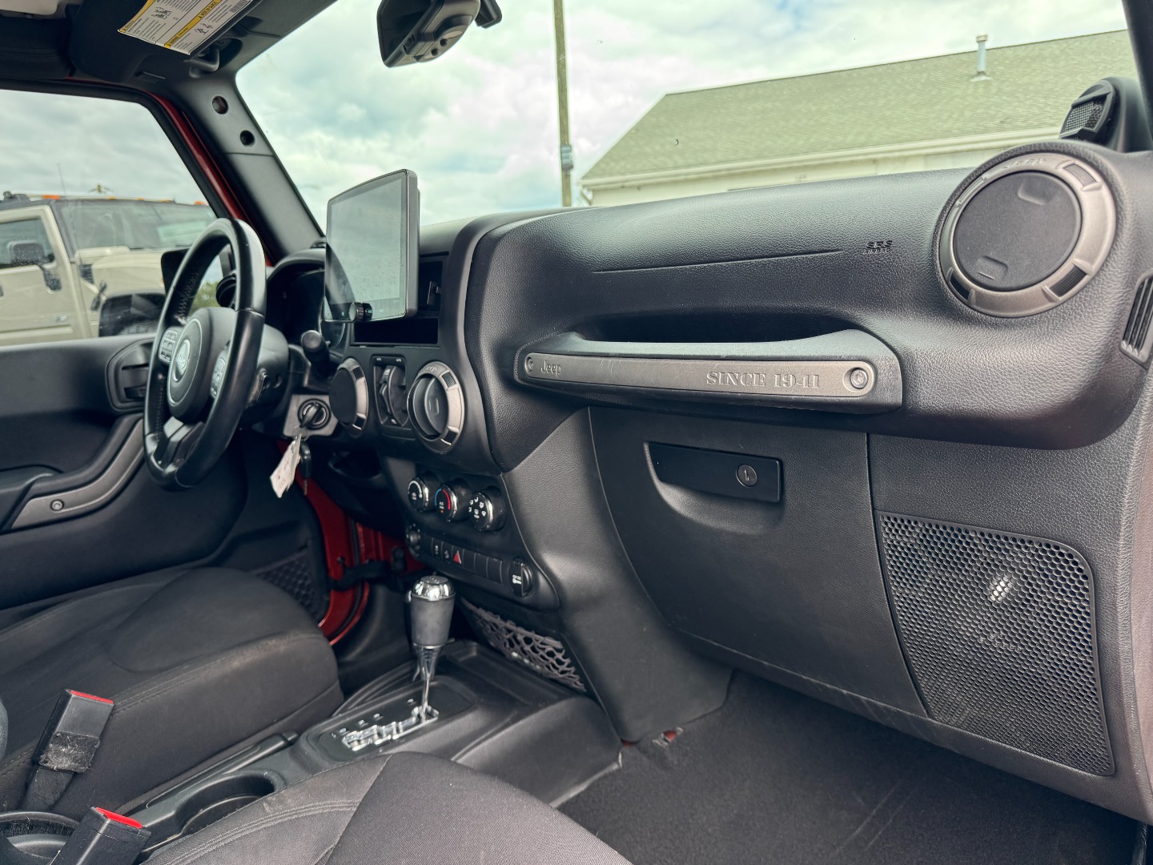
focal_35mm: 24
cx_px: 576
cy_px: 432
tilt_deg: -8.7
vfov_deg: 56.8
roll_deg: +3.5
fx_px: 799
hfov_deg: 71.6
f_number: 1.78
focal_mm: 6.76
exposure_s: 1/318
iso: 80
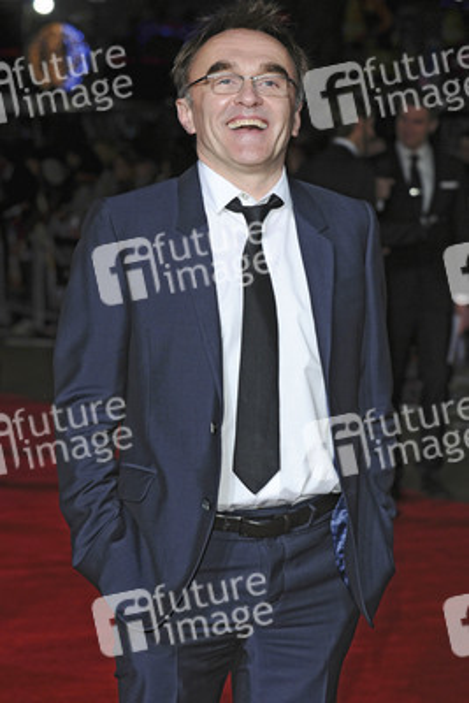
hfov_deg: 11.4
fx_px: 2343
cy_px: 352
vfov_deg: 17.1
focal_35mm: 120
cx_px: 234
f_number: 5
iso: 400
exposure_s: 1/160
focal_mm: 80
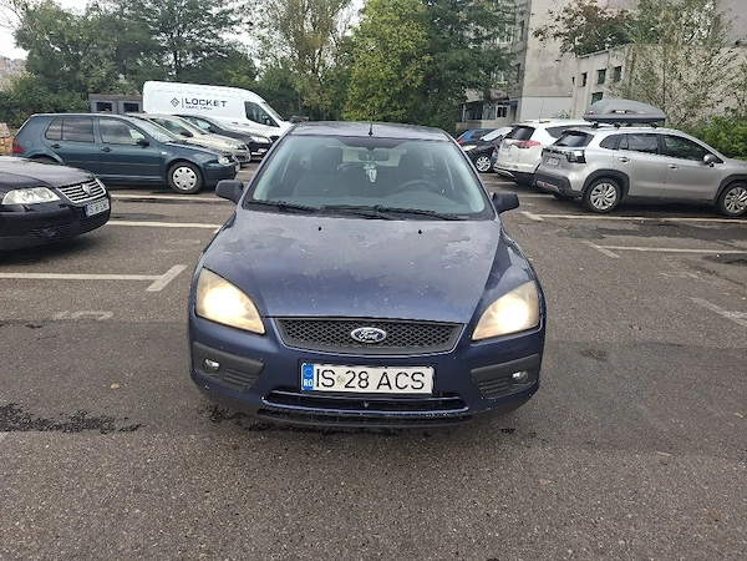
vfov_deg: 58.9
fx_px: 496
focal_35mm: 23
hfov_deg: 73.9
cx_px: 374
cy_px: 280
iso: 50
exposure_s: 1/294
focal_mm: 5.54
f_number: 1.8
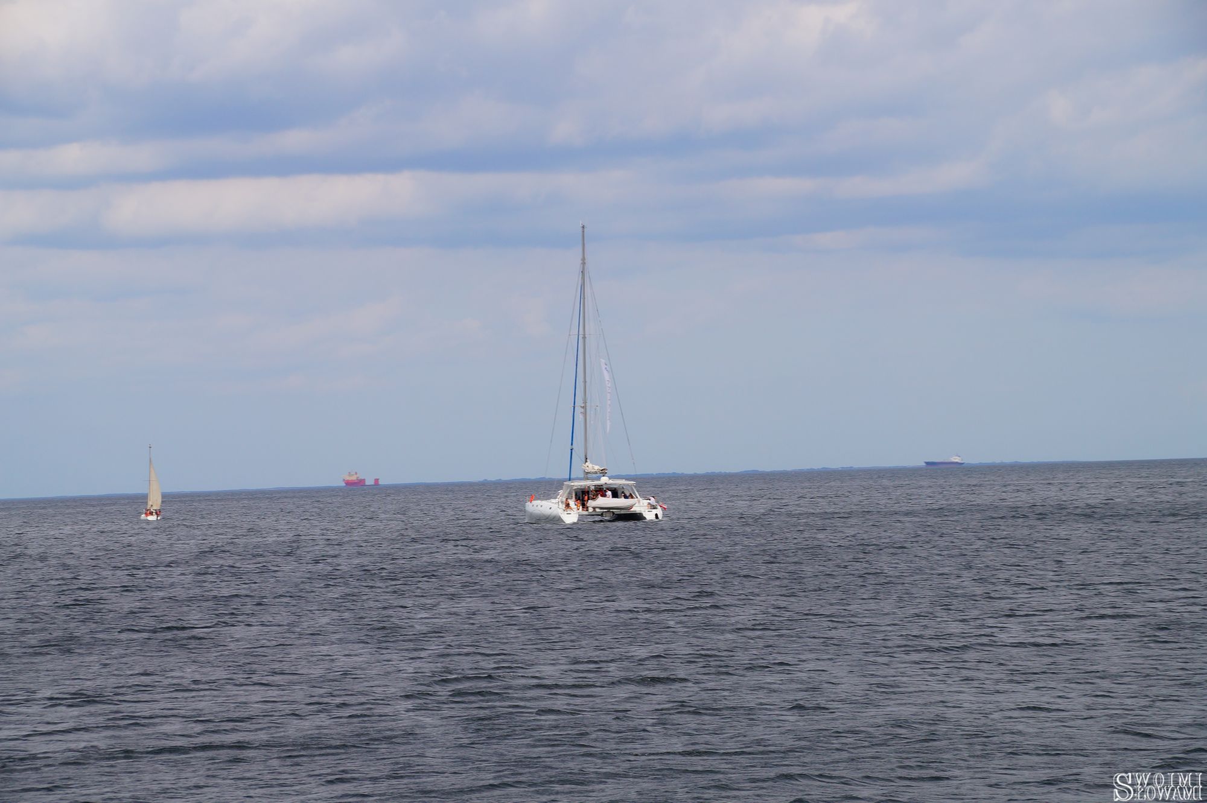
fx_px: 4021
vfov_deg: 11.4
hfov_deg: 17.1
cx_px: 604
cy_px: 402
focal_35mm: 120
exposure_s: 1/320
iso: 100
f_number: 8
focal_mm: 80
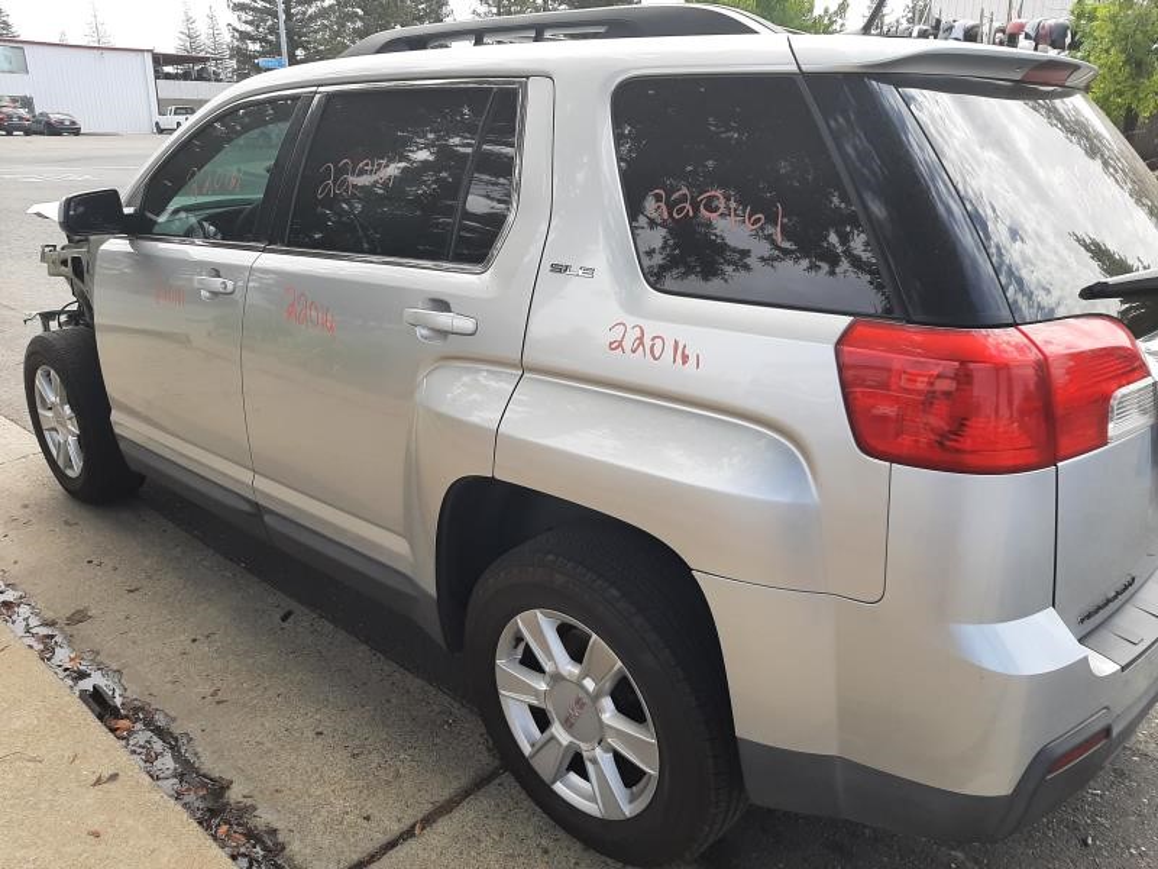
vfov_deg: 53.1
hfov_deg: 67.3
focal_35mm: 26
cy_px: 434
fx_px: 870
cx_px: 579
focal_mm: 3.93
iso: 40
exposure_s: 1/791
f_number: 1.7
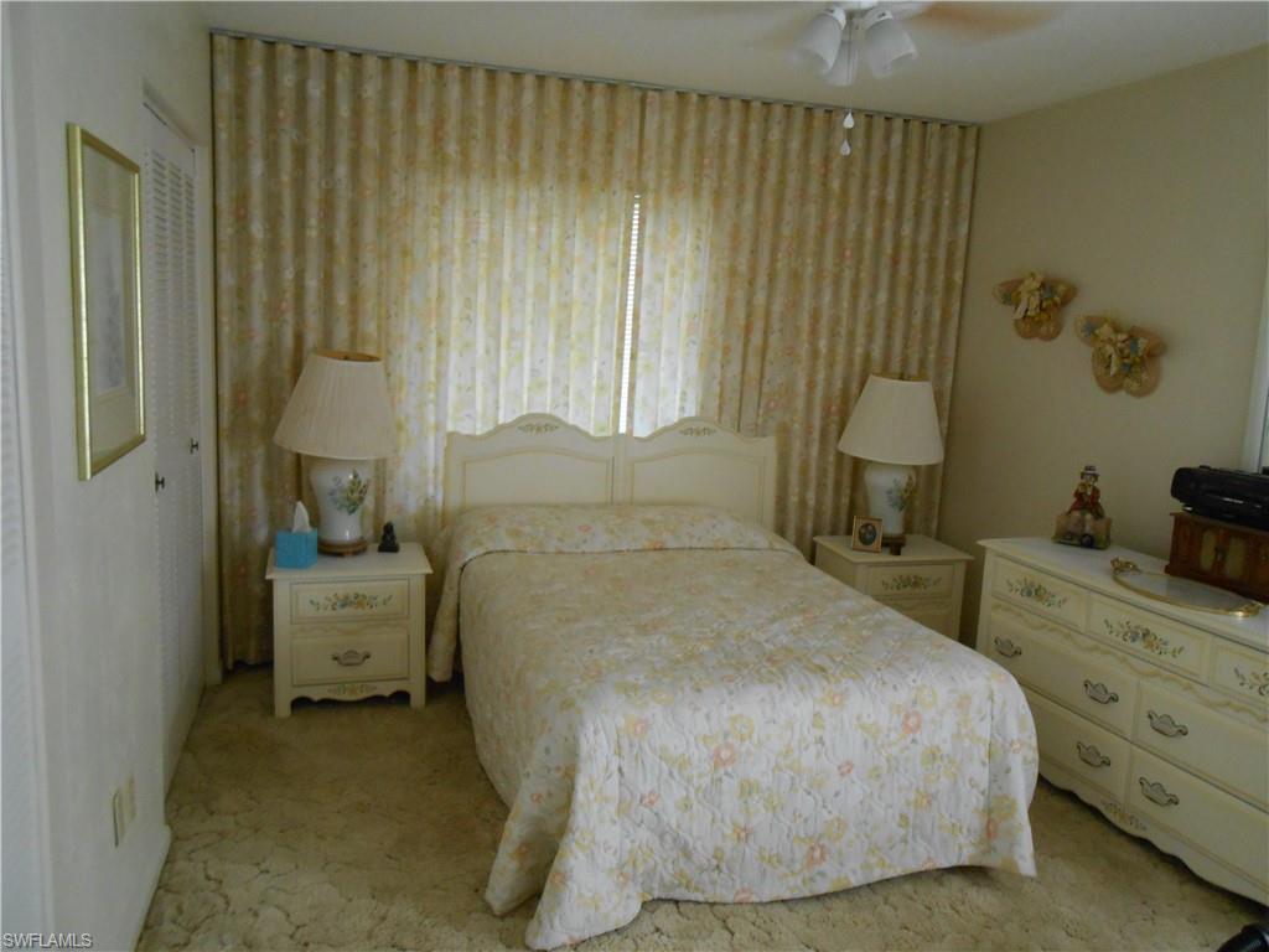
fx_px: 953
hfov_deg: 67.3
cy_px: 476
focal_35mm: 26
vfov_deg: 53.1
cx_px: 634
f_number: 3.5
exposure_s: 1/30
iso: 320
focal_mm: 4.6
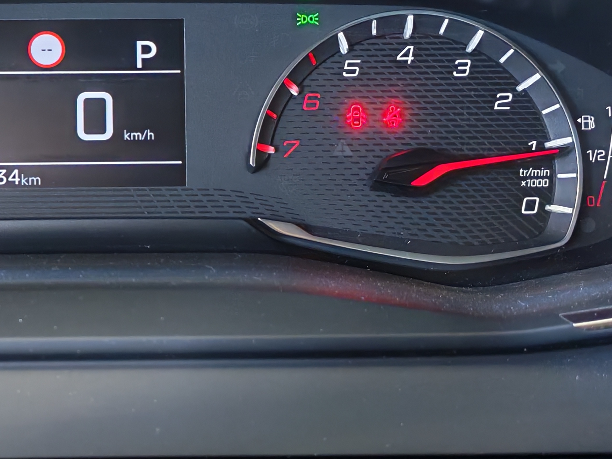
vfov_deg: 19.6
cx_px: 63
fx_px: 1326
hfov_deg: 25.2
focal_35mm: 75
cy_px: 215
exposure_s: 1/50
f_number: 1.9
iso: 1000
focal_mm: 6.12
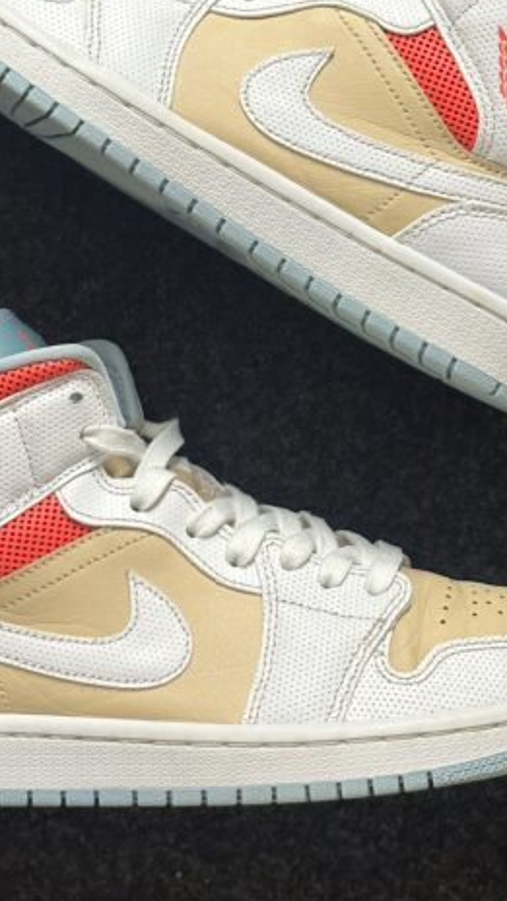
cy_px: 319
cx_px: 239
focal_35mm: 90
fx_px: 2151
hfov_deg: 13.4
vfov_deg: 23.6
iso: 250
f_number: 1.78
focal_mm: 6.86
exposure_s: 1/51
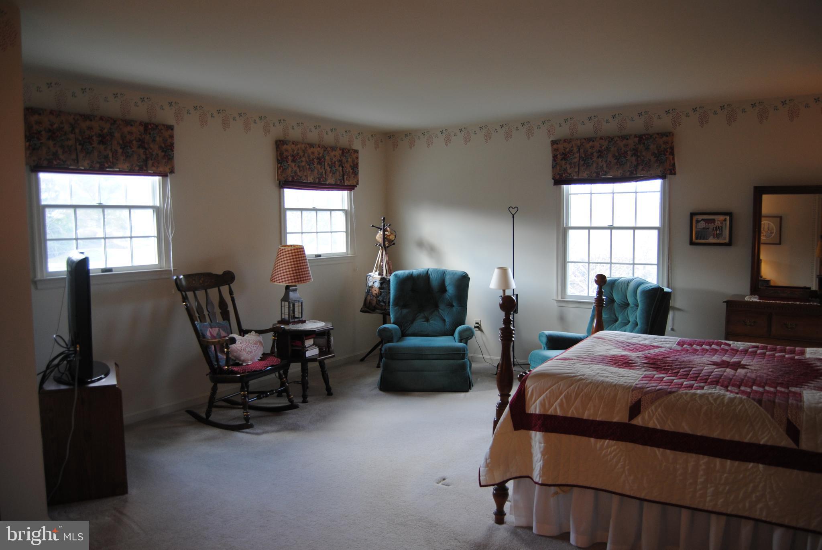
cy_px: 275
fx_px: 617
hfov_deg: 67.3
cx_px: 411
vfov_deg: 48.0
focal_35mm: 27
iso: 200
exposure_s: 1/30
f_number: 3.5
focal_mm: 18
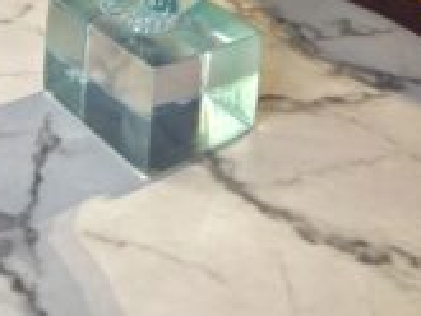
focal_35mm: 63
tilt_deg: -13.1
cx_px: 145
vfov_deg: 19.5
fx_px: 767
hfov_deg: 30.5
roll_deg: -3.3
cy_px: -189
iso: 80
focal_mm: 5.96
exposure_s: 1/100
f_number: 1.6
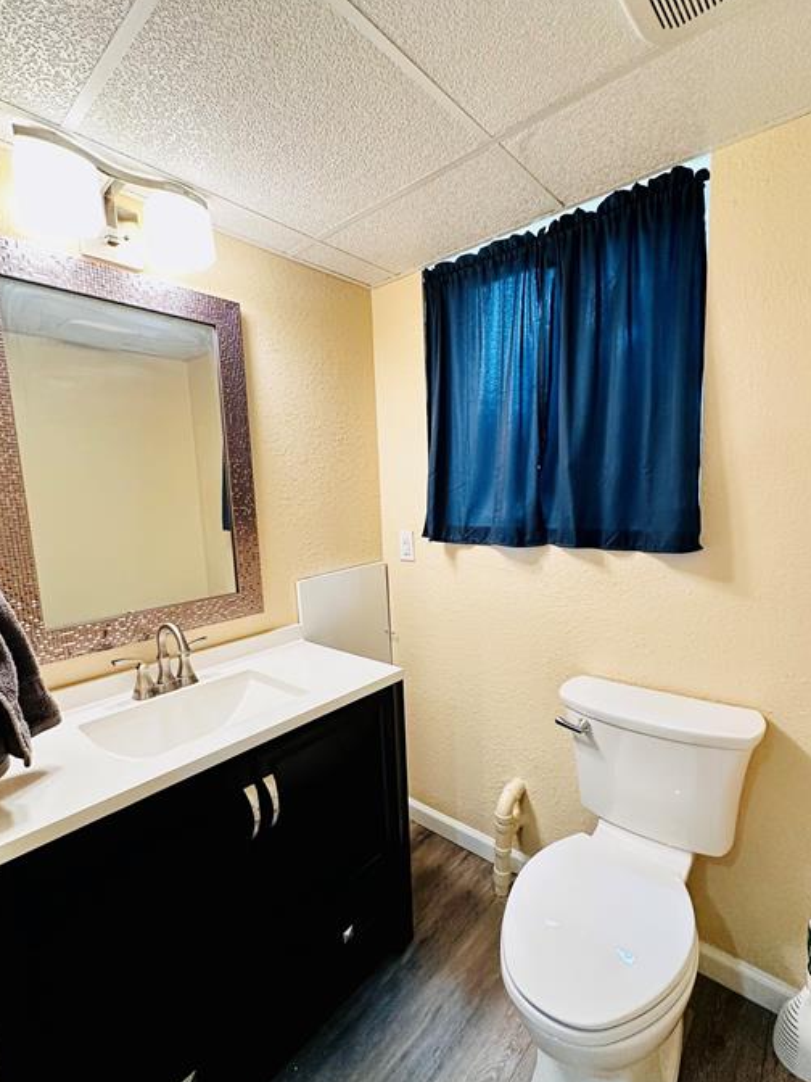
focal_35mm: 16
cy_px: 557
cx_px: 426
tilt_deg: -7.4
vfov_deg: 94.5
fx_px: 500
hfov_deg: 78.0
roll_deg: +1.6
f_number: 2.2
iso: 250
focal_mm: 2.22
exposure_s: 1/120
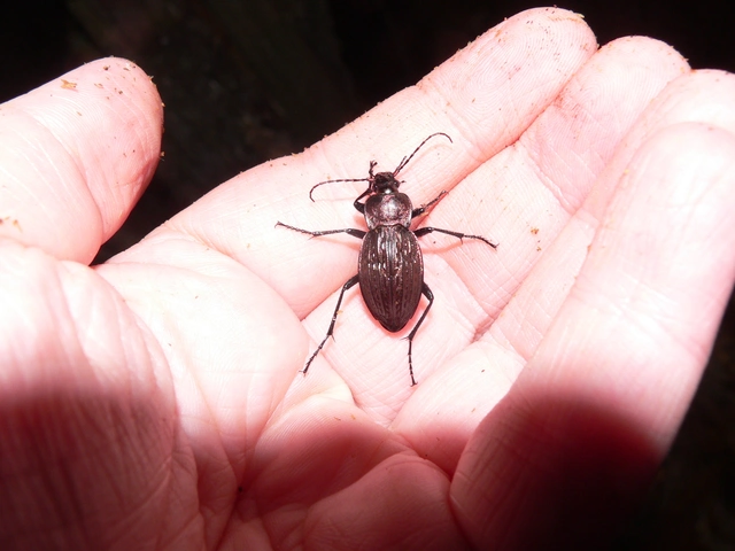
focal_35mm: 36
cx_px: 368
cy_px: 276
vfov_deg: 39.7
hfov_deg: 51.4
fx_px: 764
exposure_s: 1/60
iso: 100
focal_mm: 6
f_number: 4
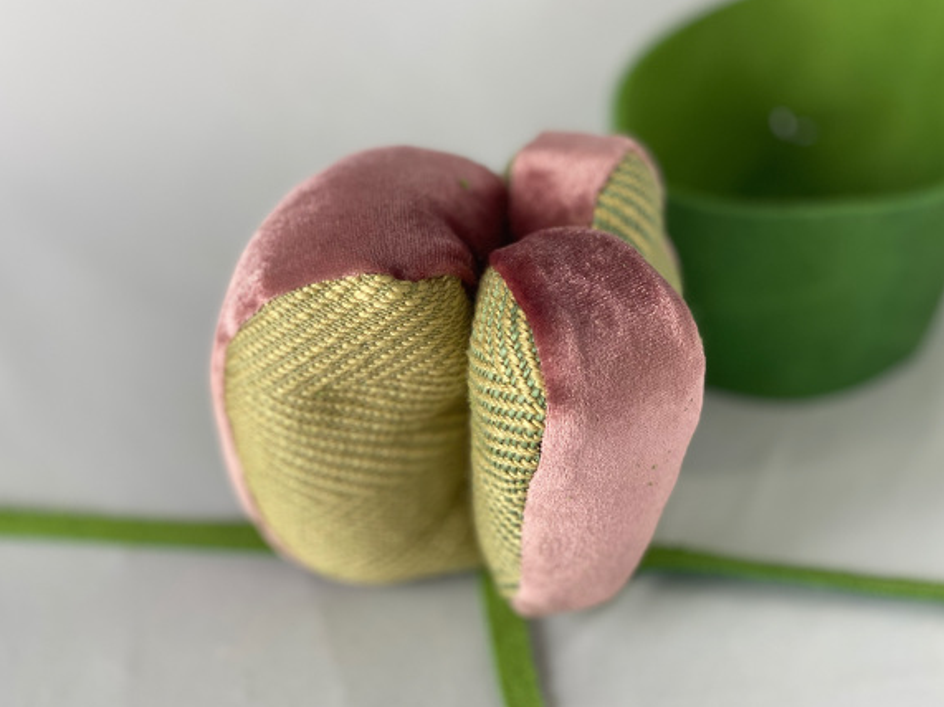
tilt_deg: -38.6
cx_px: 405
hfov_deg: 31.6
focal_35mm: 61
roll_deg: +1.1
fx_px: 1663
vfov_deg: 24.0
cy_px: 337
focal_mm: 6
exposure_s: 1/120
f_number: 2
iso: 50
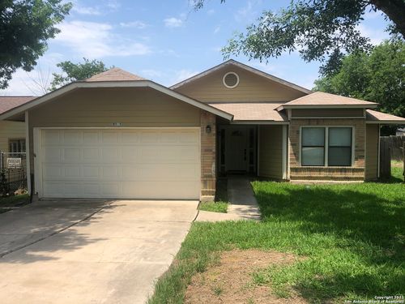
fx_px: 328
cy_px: 152
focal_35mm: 28
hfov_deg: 63.4
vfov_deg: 49.7
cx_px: 202
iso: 20
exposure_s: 1/1869
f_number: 1.8
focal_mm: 4
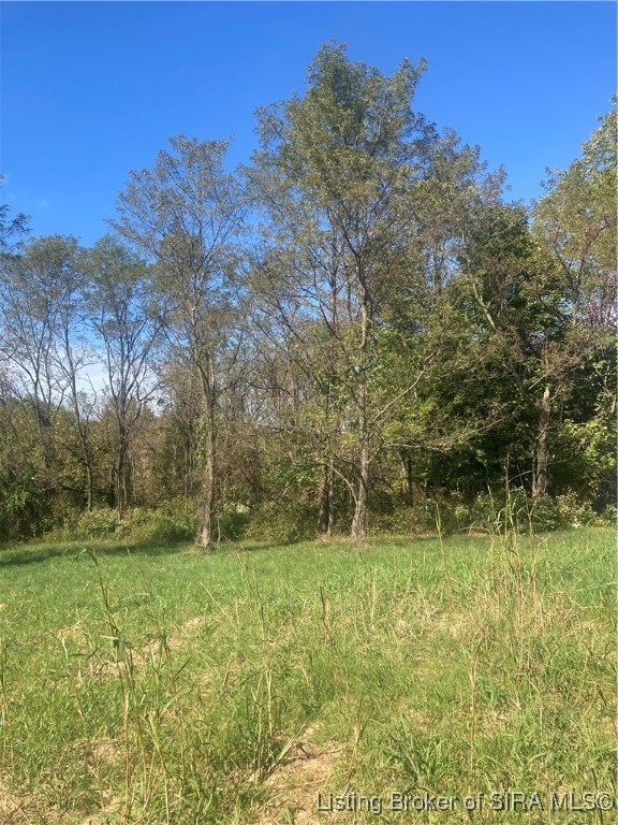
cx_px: 309
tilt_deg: +5.7
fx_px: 667
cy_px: 412
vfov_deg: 63.4
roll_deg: -0.1
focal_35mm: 28
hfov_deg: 49.7
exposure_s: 1/1066
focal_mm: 3.99
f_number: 1.8
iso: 20
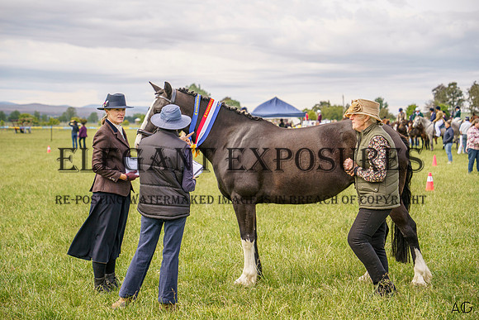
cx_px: 238
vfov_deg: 14.5
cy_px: 151
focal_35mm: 94
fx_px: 1256
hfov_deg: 21.6
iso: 400
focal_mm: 85
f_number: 4.5
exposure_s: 1/1600
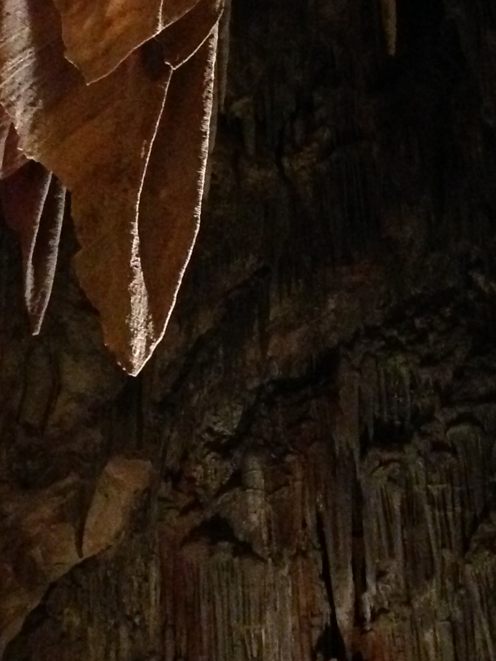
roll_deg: +0.3
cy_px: 290
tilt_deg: +23.1
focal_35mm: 100
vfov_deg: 19.6
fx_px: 1910
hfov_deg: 14.7
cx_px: 109
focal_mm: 4.12
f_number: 2.4
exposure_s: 1/15
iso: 800
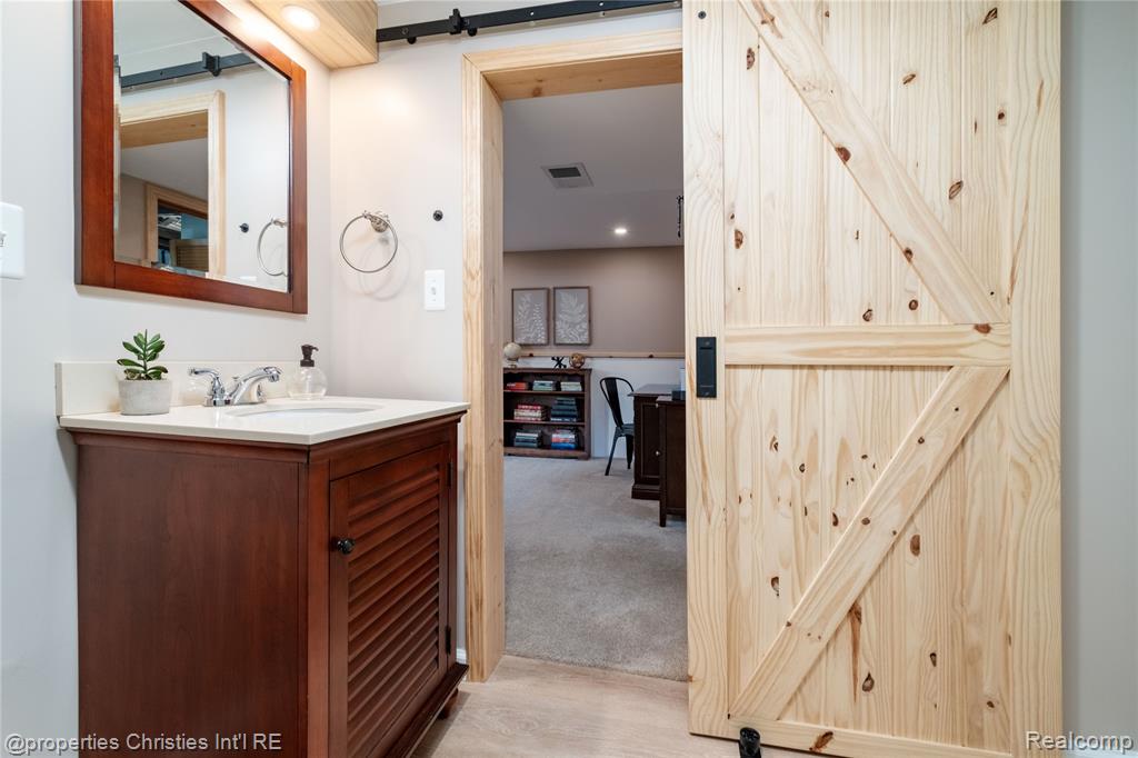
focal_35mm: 15
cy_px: 379
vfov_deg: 77.3
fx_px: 474
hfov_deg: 100.4
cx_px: 569
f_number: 6.4
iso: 640
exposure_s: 1/15
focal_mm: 10
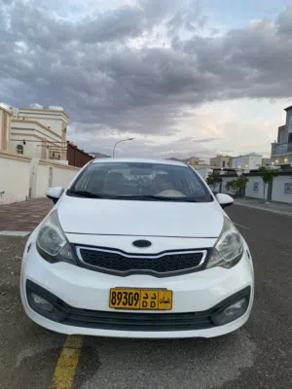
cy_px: 194
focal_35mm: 26
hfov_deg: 53.1
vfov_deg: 67.3
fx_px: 292
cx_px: 146
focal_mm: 4.25
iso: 100
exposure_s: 1/121
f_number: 1.8
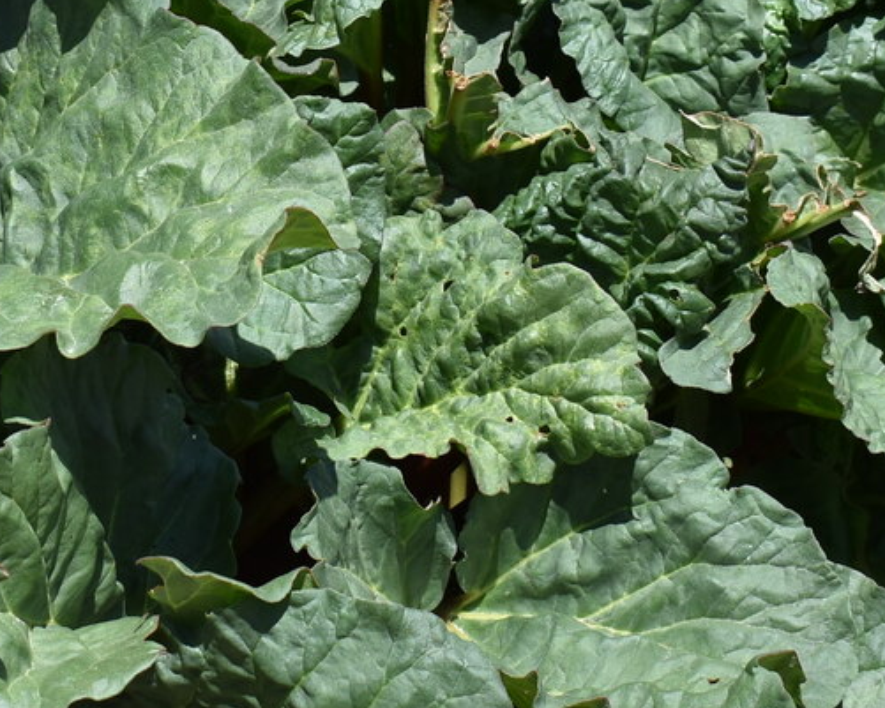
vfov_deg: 9.9
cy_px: 233
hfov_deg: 12.2
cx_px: 120
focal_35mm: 157
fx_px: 4105
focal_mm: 31
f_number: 8
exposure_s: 1/250
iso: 100
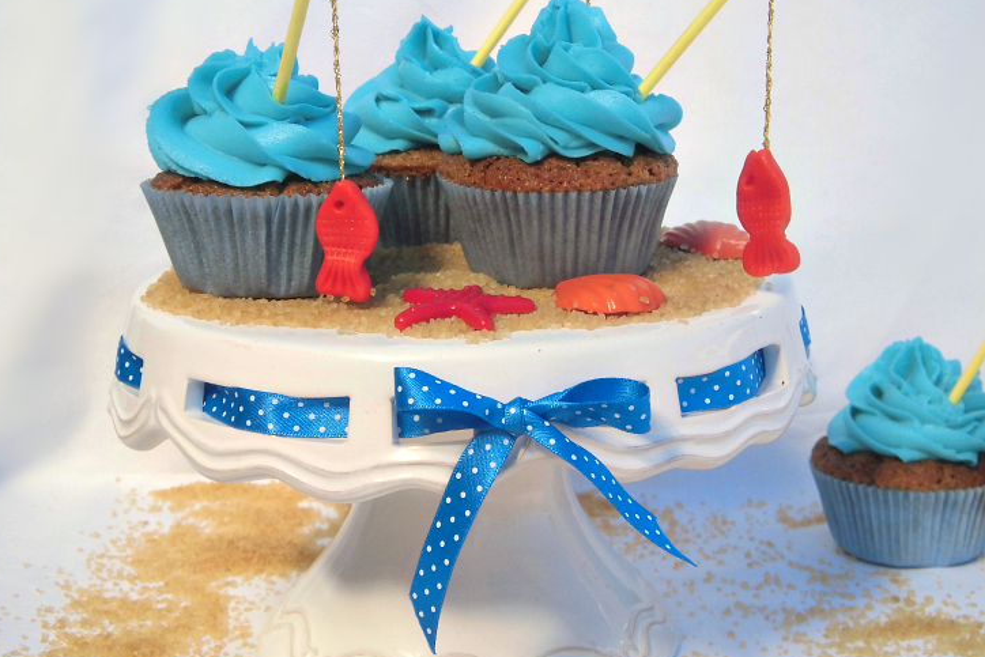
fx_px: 1478
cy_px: 258
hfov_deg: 36.8
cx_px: 529
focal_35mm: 54
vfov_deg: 25.0
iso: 100
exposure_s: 1/640
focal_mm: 8.3
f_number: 3.4
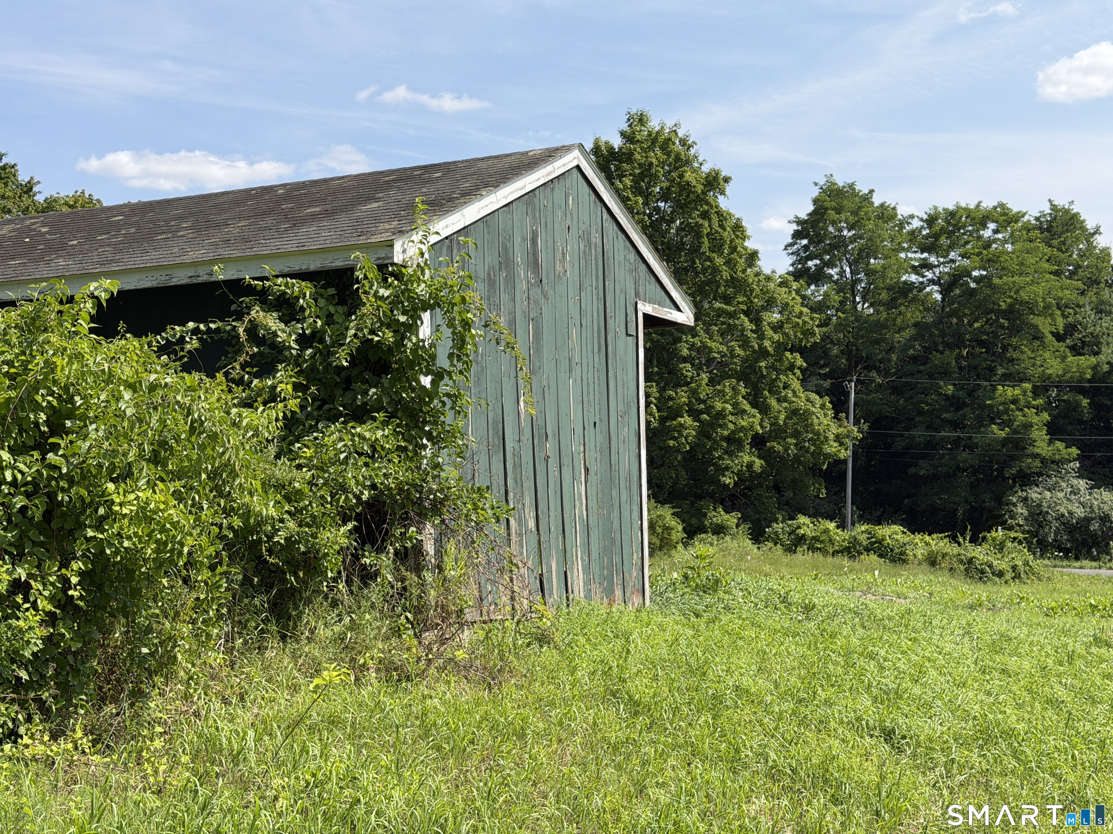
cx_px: 556
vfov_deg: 30.3
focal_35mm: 48
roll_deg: +1.1
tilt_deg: +2.8
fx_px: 1543
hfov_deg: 39.7
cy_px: 417
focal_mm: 6.76
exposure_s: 1/3096
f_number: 1.78
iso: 64
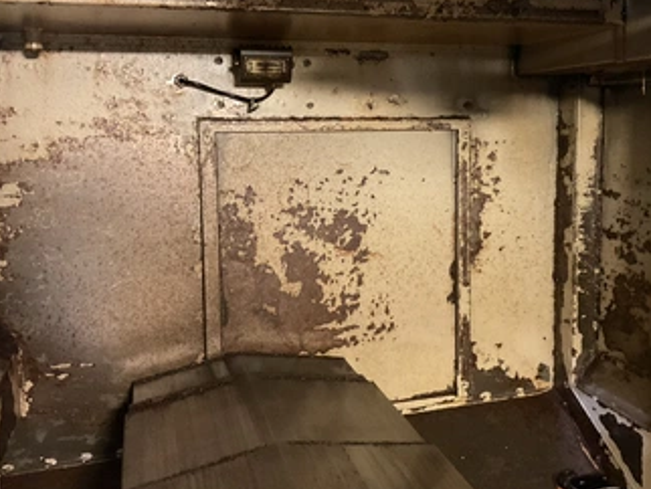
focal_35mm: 36
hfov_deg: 51.2
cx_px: 362
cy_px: 192
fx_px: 678
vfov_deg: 39.5
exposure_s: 1/30
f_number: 1.8
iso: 500
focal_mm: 3
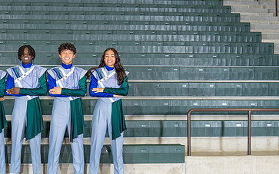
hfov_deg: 29.1
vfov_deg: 18.9
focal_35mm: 69
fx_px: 525
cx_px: 57
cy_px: 91
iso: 1000
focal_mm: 24
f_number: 5
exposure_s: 1/400
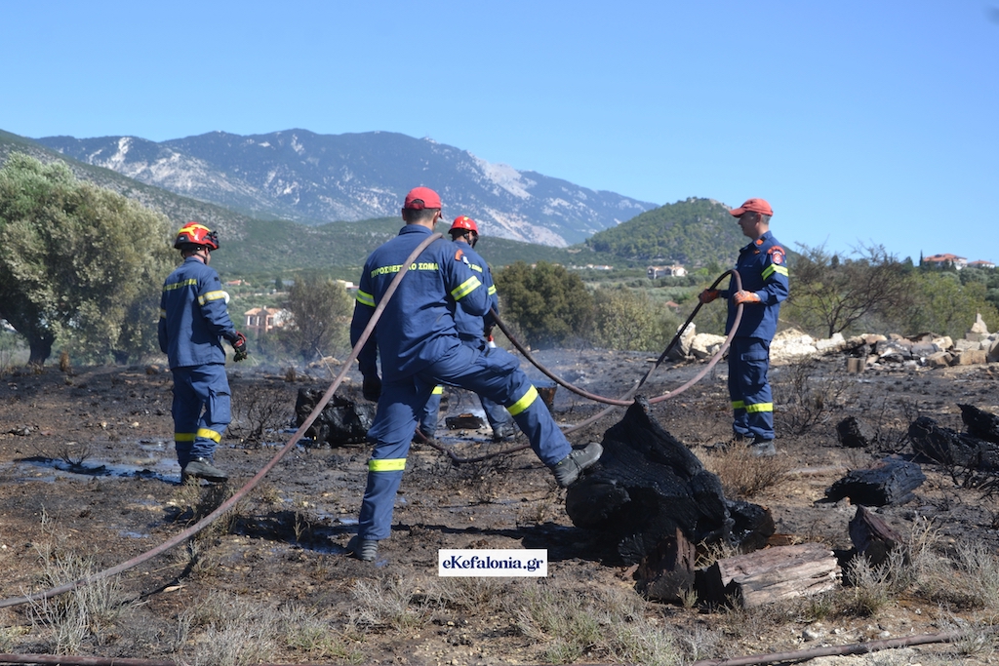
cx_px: 500
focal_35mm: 51
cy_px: 333
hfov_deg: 38.9
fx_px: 1415
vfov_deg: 26.5
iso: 100
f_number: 7.1
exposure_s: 1/200
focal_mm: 34
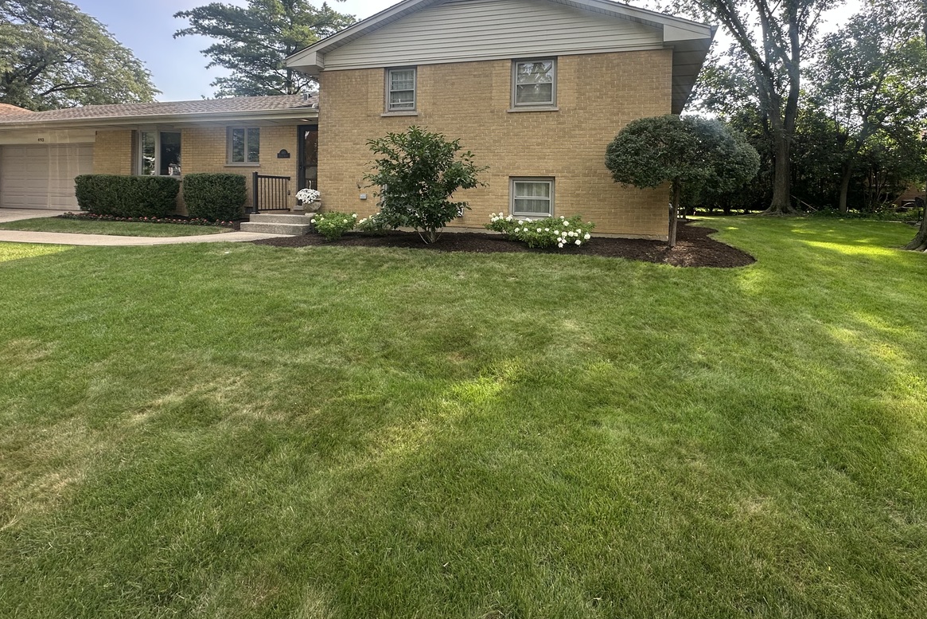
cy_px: 201
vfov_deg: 65.4
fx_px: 464
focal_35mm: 18
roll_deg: -0.8
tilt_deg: +0.4
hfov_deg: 89.6
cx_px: 516
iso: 40
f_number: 2.2
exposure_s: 1/288
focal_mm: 2.22
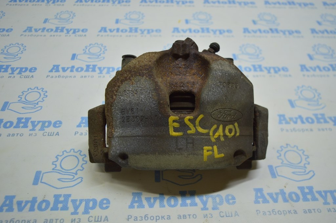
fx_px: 294
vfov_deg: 41.6
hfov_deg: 59.5
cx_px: 168
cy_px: 112
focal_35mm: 32
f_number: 3.8
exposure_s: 1/100
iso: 400
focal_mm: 21
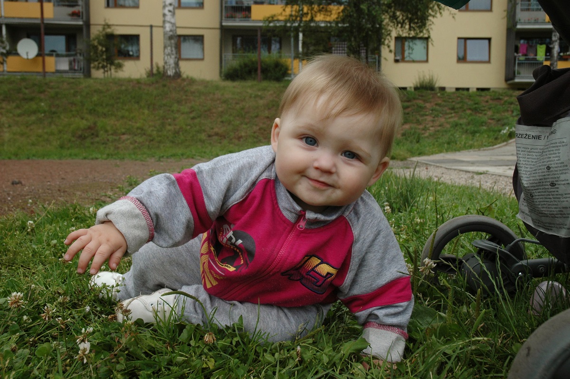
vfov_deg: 35.4
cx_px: 285
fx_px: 593
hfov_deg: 51.3
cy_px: 190
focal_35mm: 38
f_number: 8
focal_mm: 25
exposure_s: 1/250
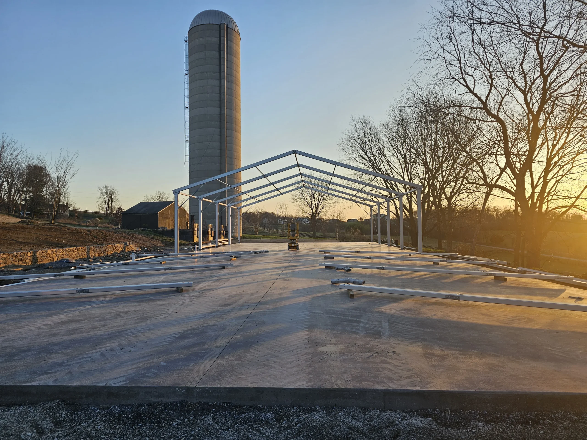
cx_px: 294
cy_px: 220
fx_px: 390
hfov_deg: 73.9
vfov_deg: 58.9
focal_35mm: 23
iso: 10
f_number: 1.7
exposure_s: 1/193
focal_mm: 6.3
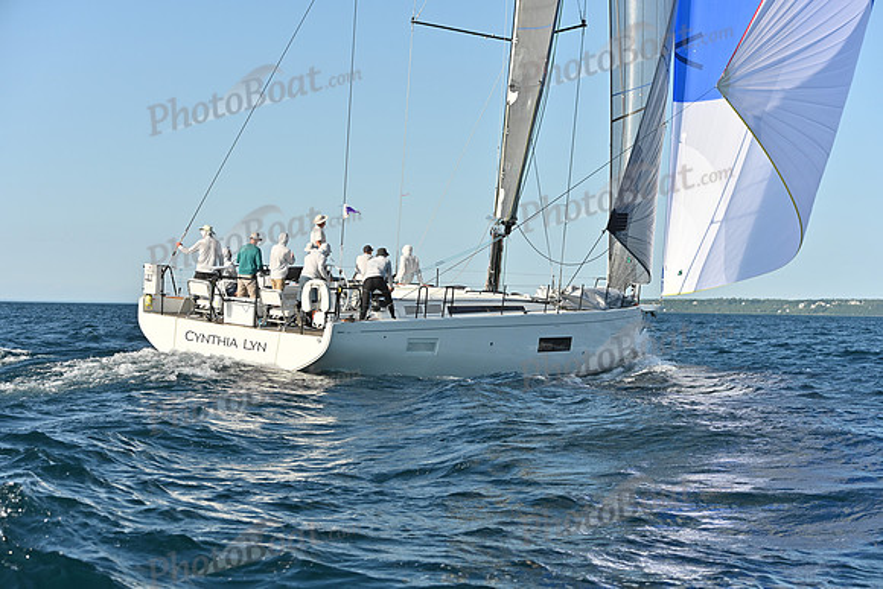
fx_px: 1717
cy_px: 294
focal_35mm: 70
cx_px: 442
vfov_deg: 19.5
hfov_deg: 28.8
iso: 320
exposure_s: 1/2000
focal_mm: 70
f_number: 5
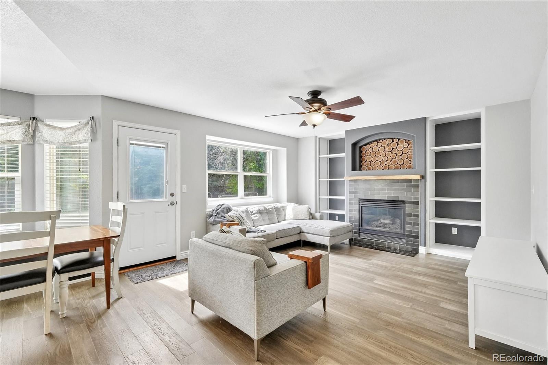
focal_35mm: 15
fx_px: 228
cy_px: 182
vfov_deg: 77.3
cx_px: 274
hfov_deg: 100.4
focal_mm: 10
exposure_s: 1/25
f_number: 8
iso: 800
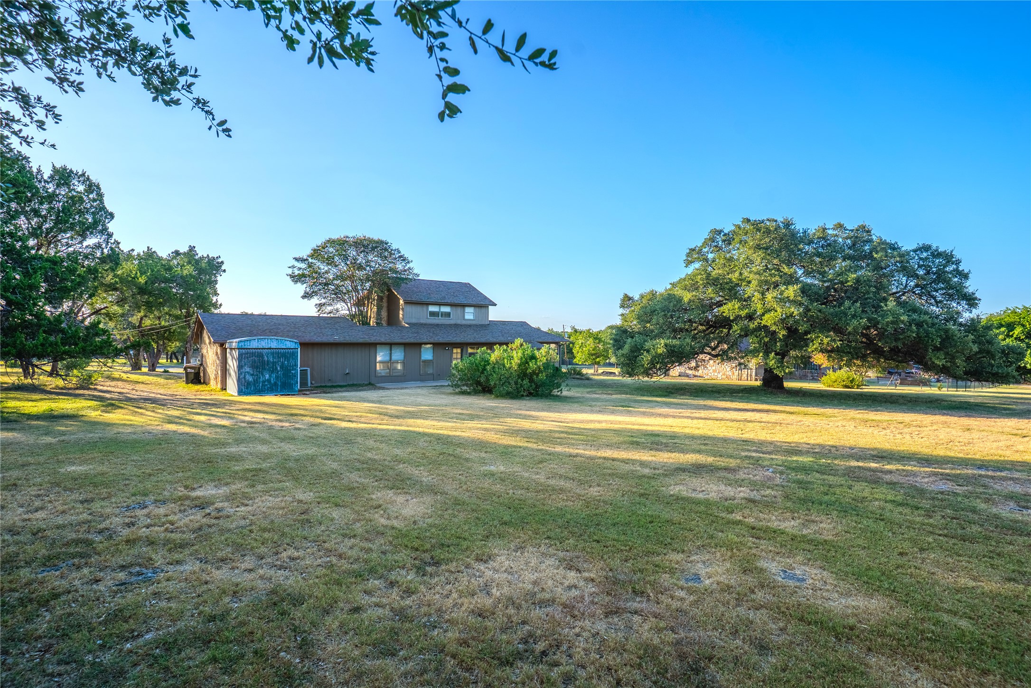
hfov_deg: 93.3
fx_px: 487
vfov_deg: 70.4
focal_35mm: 17
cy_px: 344
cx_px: 516
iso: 100
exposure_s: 1/6400
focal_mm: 17
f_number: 5.6
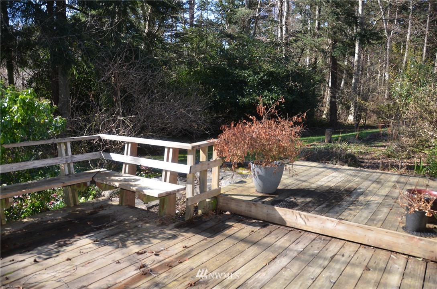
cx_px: 218
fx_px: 327
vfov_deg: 47.7
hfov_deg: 67.5
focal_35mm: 27
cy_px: 144
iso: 100
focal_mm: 18
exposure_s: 1/250
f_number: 4
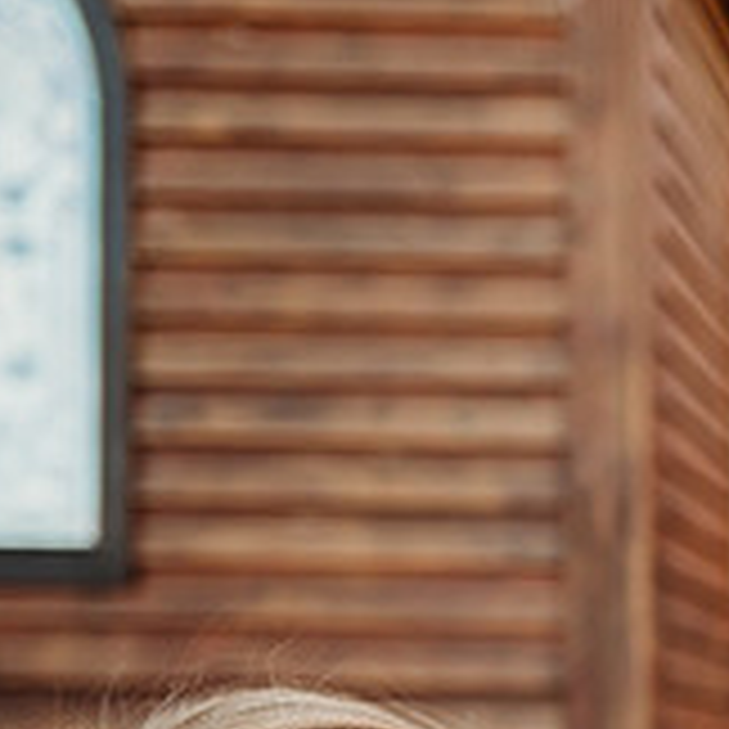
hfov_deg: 19.6
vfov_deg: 22.6
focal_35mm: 73
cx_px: 1179
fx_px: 1739
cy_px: 754
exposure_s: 1/320
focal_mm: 24
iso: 100
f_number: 1.8
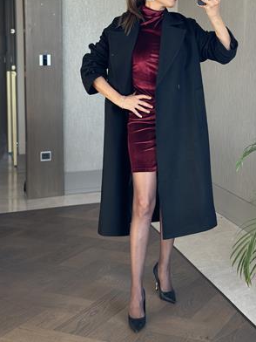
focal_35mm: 62
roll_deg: +0.7
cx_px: 165
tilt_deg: -20.1
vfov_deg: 31.1
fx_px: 611
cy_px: 131
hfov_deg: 23.6
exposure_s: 1/88
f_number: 1.78
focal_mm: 6.86
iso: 125
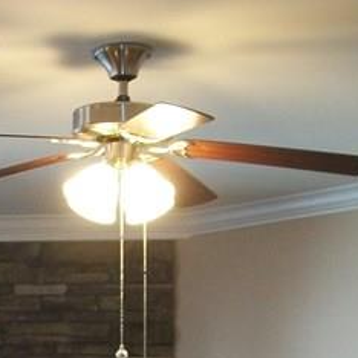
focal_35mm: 124
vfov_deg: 13.6
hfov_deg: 13.6
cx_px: -89
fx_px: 1451
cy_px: 464
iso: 160
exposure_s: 1/30
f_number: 2.9
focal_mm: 5.7
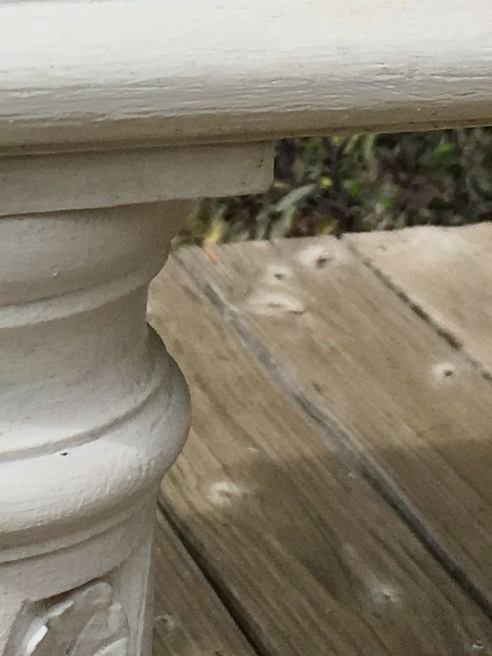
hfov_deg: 11.7
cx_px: 62
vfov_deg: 15.5
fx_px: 2388
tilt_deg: -18.4
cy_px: 99
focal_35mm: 126
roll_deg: +0.1
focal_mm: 4.15
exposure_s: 1/3077
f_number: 2.2
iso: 25
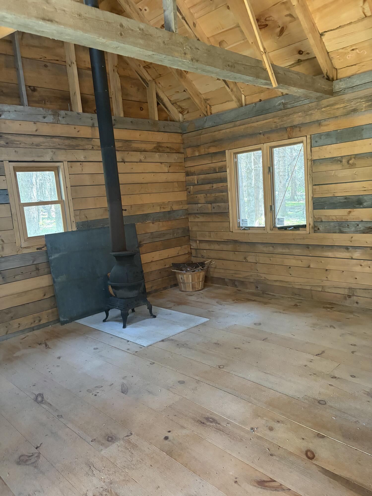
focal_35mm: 26
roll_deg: +4.5
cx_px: 186
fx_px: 373
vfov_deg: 67.3
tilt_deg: -9.3
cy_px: 248
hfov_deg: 53.1
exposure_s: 1/40
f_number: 1.6
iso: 500
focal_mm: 5.96
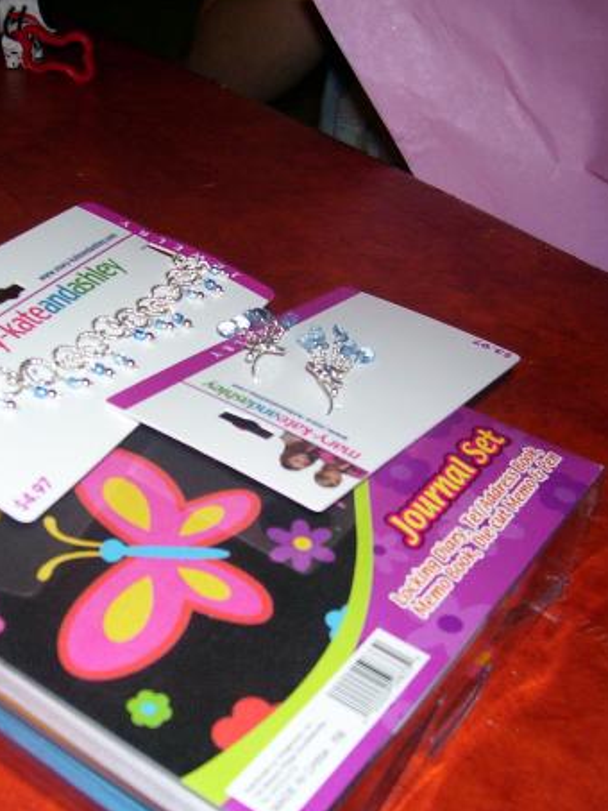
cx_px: 190
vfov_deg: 39.6
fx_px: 1124
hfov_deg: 30.0
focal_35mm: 48
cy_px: 414
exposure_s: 1/60
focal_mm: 5.6
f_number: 2.7
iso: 125
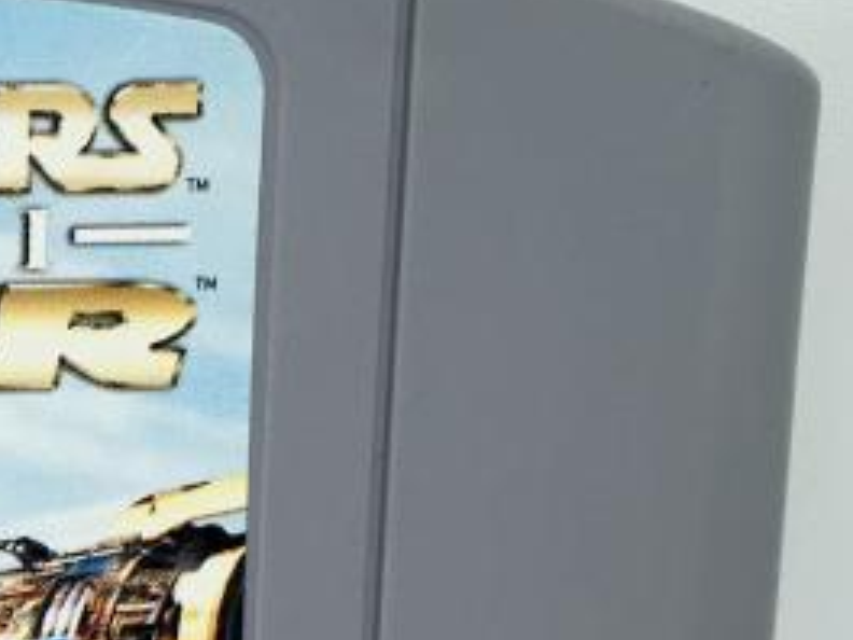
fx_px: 2168
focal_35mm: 88
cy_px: 637
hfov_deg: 20.0
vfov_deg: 16.4
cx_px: -320
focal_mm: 4.15
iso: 40
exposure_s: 1/33
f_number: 2.2
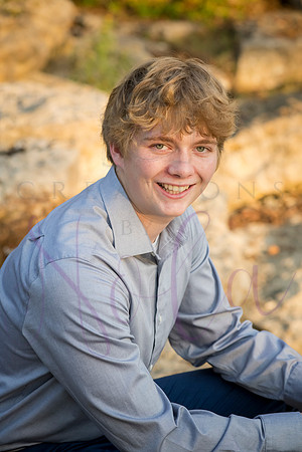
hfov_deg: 12.2
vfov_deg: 18.3
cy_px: 226
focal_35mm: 112
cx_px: 151
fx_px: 1409
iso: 800
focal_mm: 112
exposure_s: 1/500
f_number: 7.1
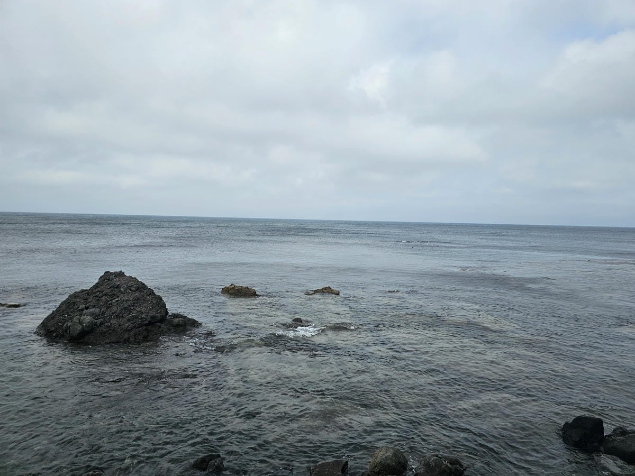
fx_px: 422
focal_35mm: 23
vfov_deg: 58.9
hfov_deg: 73.9
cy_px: 238
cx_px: 318
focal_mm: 6.3
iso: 10
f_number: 1.7
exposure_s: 1/1391
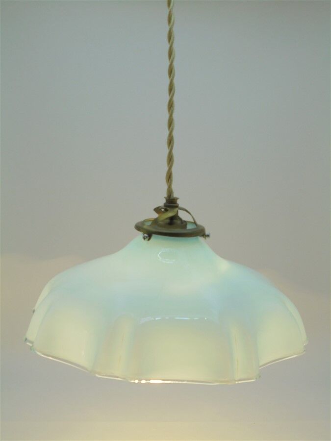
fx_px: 625
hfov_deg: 29.7
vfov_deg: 38.9
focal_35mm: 49
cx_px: 166
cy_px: 220
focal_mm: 8.9
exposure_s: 1/125
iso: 100
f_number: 4.8
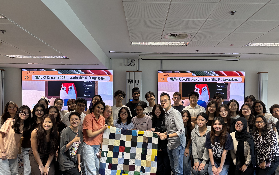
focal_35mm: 33
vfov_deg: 38.0
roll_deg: -0.7
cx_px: 150
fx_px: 251
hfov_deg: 58.1
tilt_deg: -1.8
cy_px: 112
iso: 160
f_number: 1.6
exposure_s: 1/60
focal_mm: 5.96
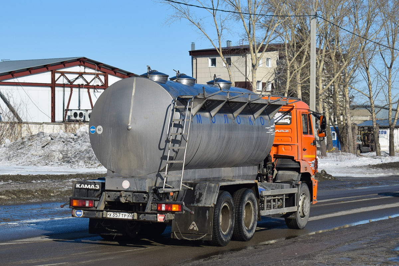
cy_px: 133
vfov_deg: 16.6
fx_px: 914
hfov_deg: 24.6
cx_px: 200
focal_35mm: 82
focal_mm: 55
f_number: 5.6
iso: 100
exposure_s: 1/800
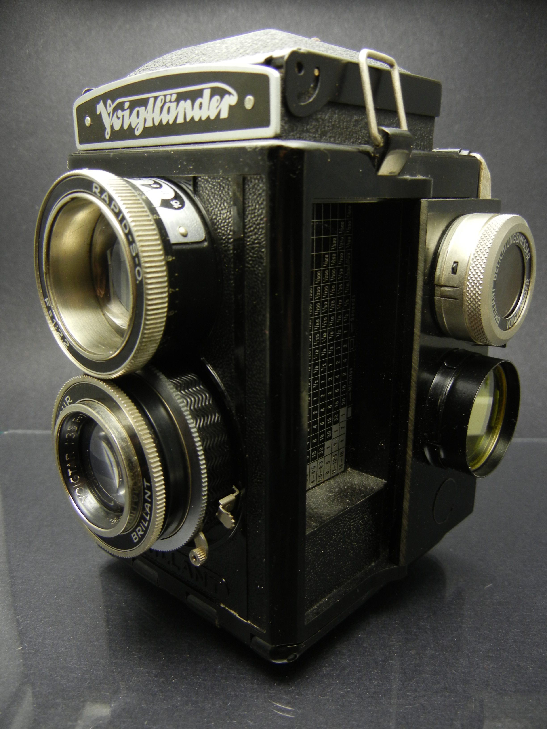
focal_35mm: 30
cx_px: 274
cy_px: 364
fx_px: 632
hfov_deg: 46.8
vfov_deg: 60.0
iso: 160
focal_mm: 5.4
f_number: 3.5
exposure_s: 1/5.5
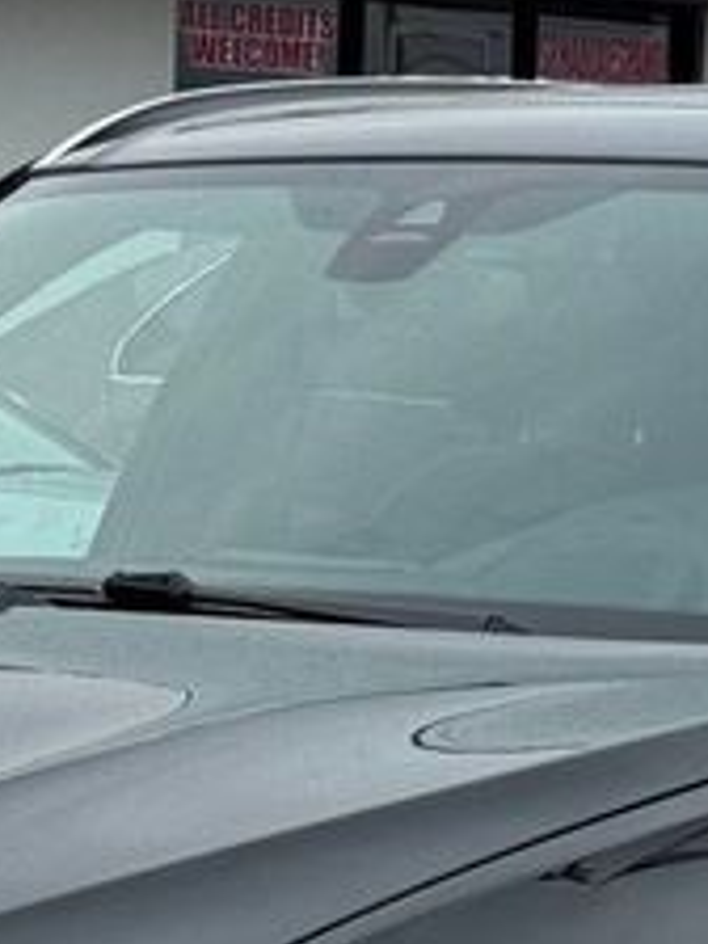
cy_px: 780
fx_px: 5972
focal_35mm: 219
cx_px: 303
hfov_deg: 6.8
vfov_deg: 9.0
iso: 64
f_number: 1.78
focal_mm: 6.76
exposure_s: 1/2415
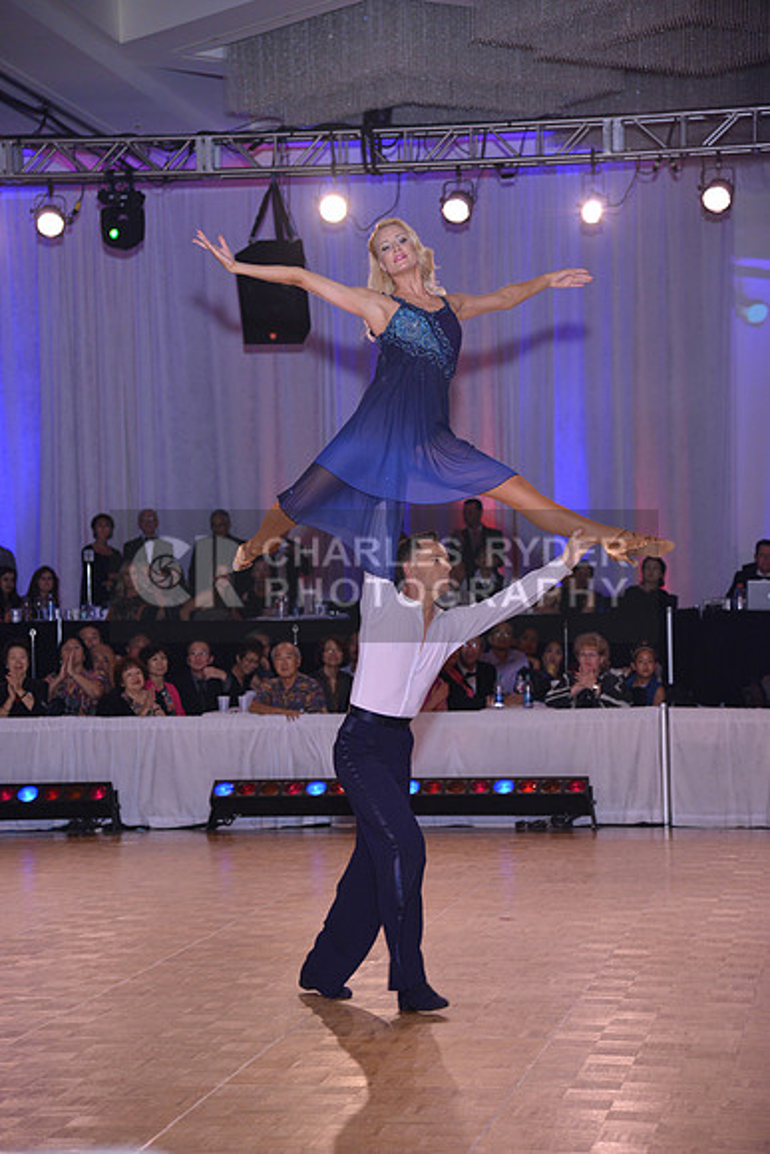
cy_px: 577
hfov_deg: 15.9
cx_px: 385
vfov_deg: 23.6
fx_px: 2757
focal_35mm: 86
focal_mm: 86
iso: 1250
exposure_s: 1/250
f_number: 4.5
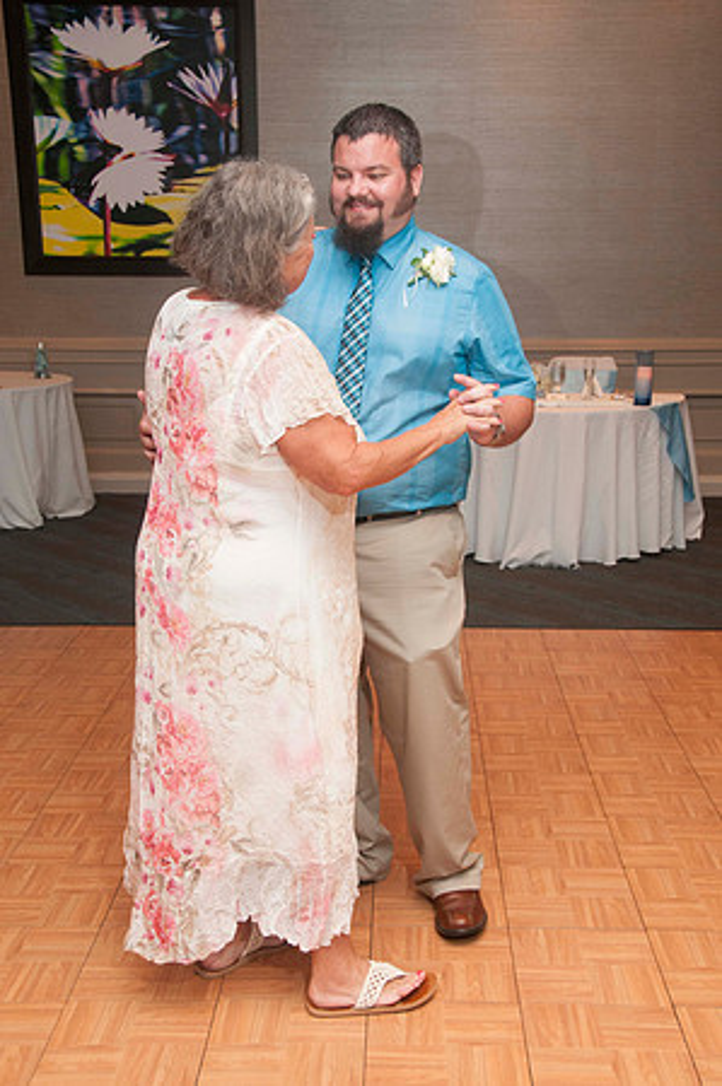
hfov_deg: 30.8
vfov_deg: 45.0
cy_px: 543
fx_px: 1312
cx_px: 361
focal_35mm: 44
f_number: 5.6
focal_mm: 29
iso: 800
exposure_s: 1/60
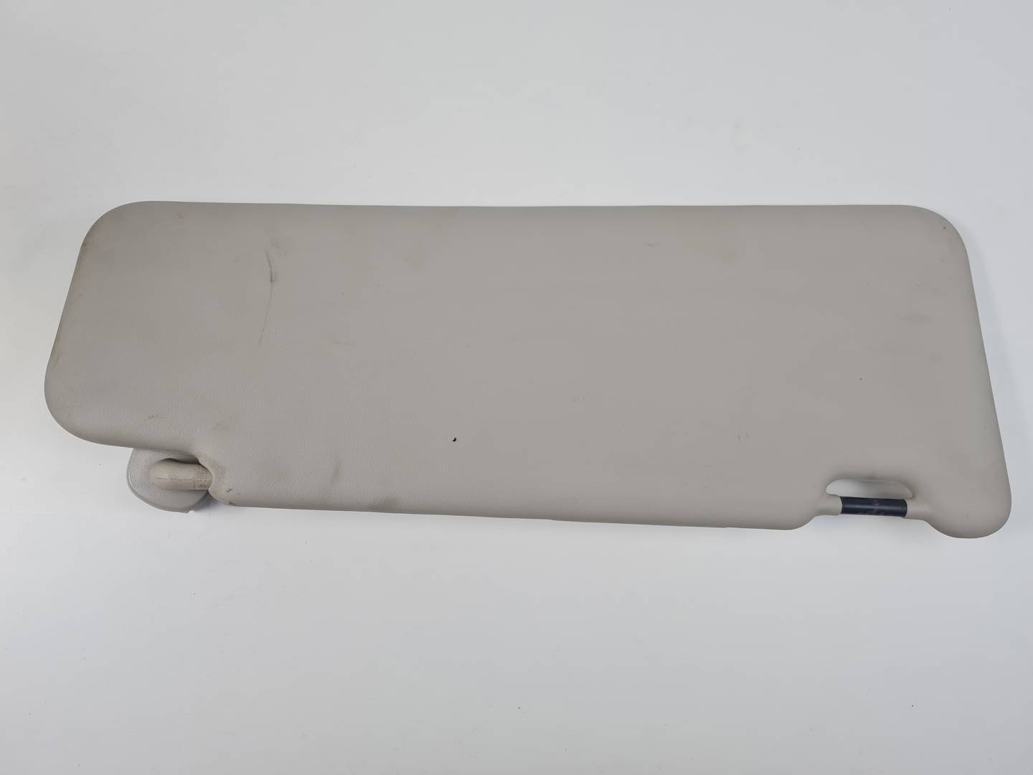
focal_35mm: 26
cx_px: 516
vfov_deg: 53.1
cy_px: 388
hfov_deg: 67.3
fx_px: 776
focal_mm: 5.4
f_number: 1.8
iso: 50
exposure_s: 1/329
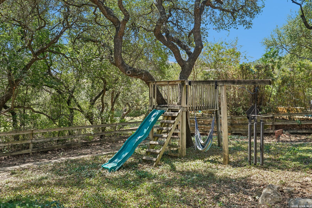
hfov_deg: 58.7
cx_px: 156
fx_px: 277
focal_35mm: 32
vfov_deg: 41.1
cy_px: 104
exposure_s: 1/50
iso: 200
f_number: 8
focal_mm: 32
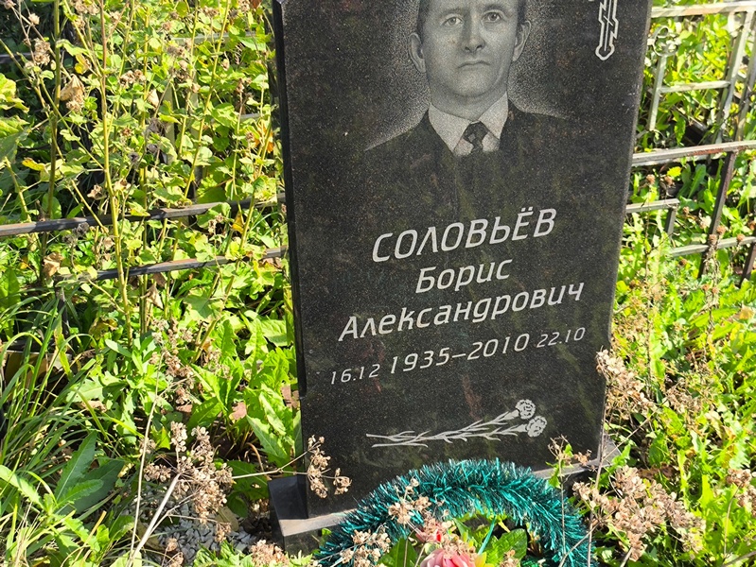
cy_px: 284
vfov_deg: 29.1
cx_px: 378
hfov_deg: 38.2
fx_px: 1092
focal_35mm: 50
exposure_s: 1/349
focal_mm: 4.71
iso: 50
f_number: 1.7
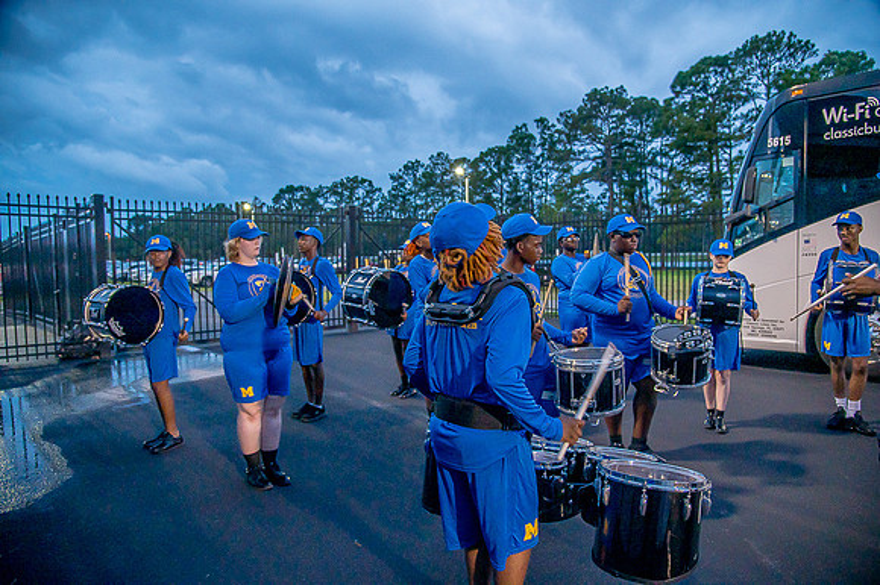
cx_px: 440
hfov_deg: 73.8
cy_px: 292
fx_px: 586
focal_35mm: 24
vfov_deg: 53.1
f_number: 4
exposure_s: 1/250
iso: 1250
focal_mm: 24
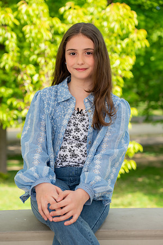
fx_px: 511
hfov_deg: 18.1
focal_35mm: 75
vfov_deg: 27.0
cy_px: 122
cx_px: 82
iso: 400
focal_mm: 75
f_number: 4.5
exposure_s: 1/400
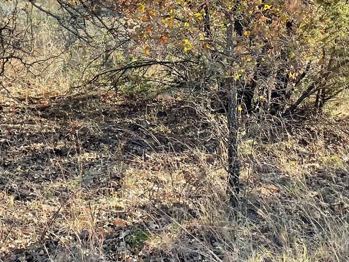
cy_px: 69
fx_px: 716
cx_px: 249
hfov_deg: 27.1
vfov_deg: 20.6
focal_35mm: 71
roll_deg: +1.8
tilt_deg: -1.3
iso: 32
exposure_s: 1/556
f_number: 1.6
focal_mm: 4.2
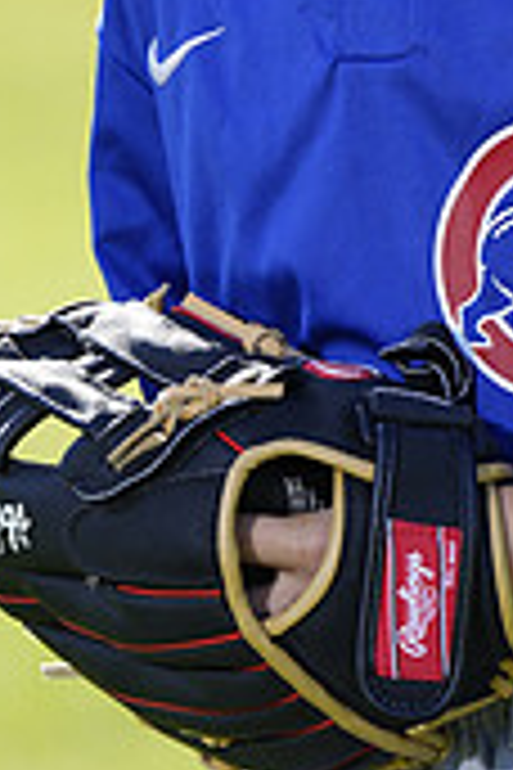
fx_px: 14512
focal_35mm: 679
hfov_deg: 2.0
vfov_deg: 3.0
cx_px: 304
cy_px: -180
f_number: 5
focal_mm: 200
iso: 100
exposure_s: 1/250
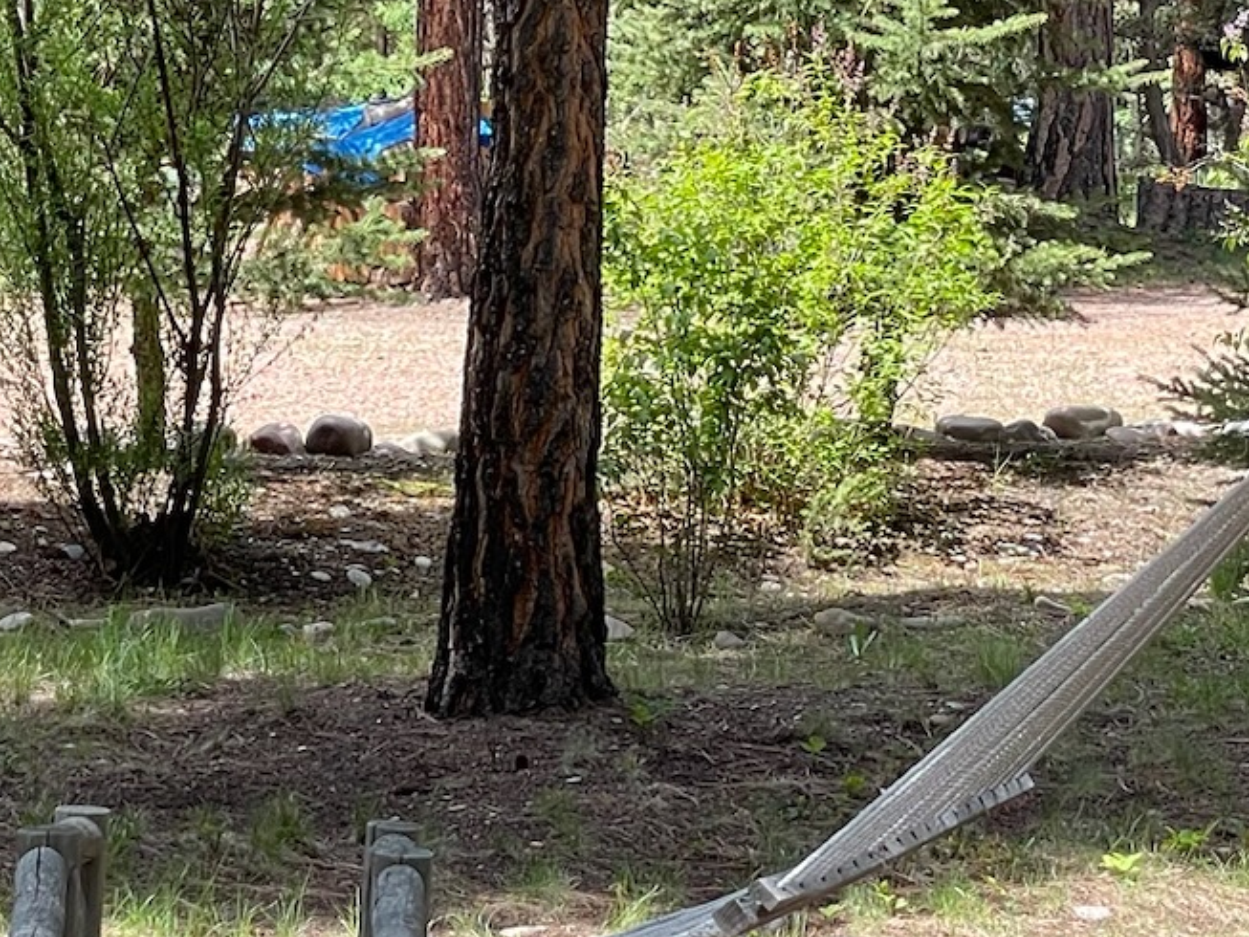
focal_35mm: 163
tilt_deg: -4.2
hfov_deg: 12.0
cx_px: 31
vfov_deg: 9.1
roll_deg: -1.3
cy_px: 656
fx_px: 5882
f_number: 2
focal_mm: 6
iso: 25
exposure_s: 1/313
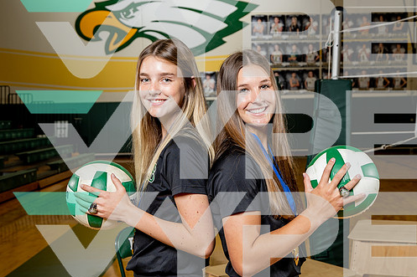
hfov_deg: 38.8
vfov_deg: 26.4
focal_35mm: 51
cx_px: 232
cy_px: 162
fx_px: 591
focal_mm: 31
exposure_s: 1/250
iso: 200
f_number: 4.5
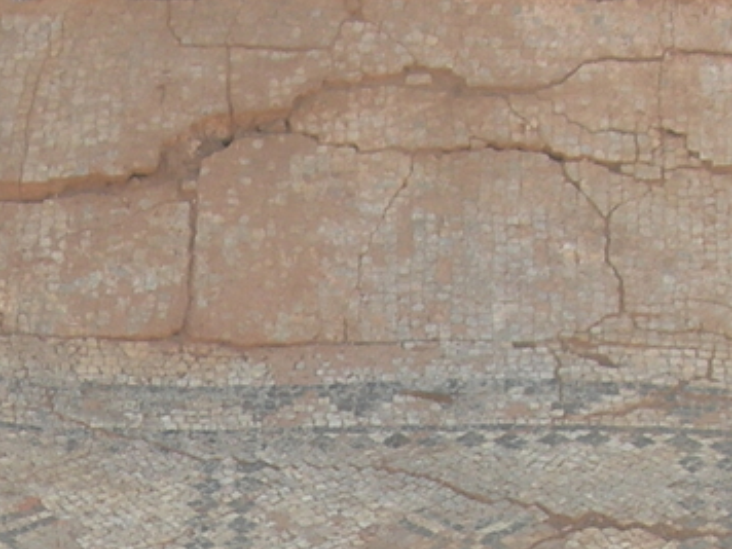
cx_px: 88
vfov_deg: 8.5
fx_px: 3616
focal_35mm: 171
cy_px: 864
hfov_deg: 11.5
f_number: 4.8
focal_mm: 7.8
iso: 50
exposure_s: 1/72.3
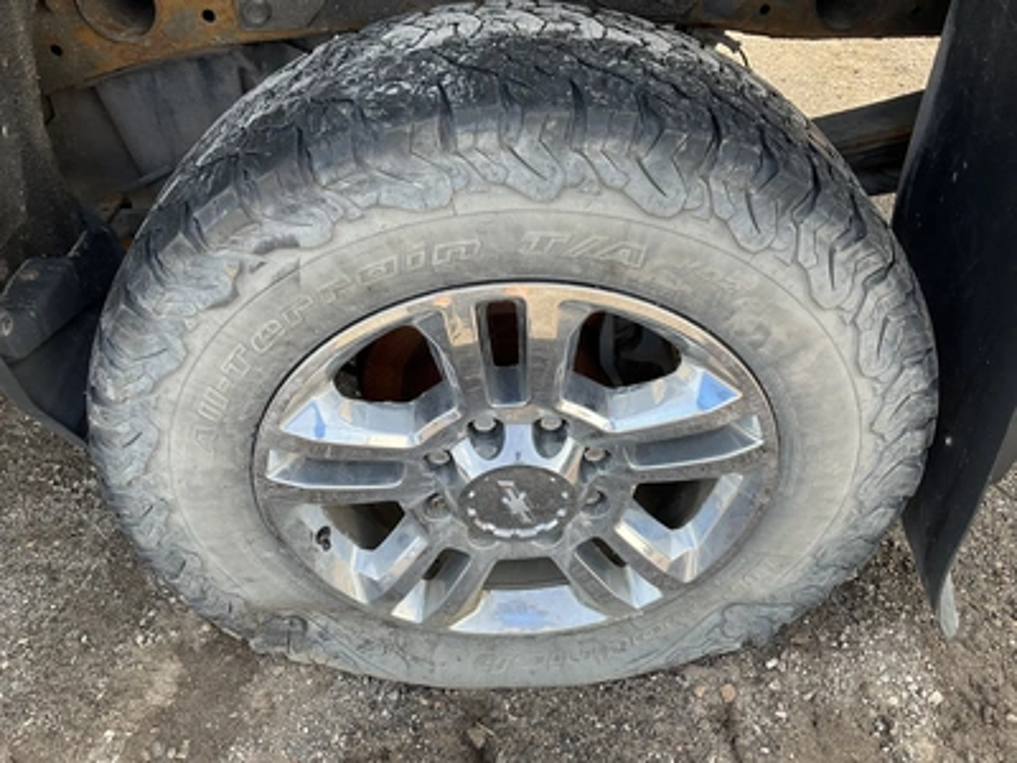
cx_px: 508
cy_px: 382
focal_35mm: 29
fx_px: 852
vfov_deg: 48.2
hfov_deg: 61.7
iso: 20
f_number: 1.8
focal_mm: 3
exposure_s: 1/195
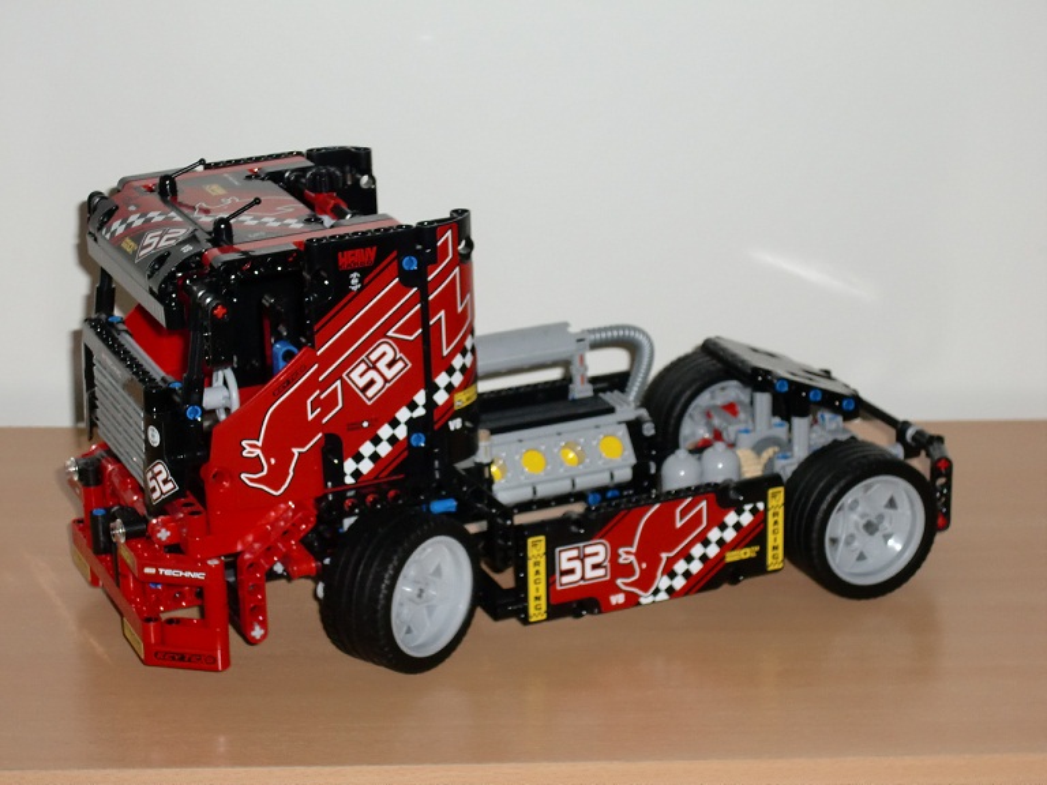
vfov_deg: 16.6
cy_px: 392
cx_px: 524
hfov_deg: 22.0
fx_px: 2692
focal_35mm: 89
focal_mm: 15.7
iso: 250
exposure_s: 1/60
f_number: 4.8
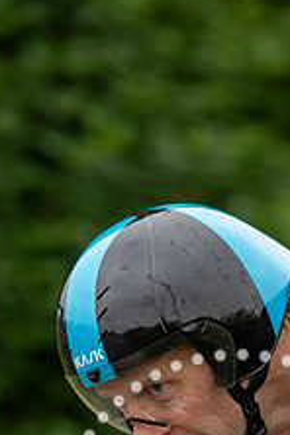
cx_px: 276
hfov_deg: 5.1
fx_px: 3262
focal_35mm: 270
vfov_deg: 7.6
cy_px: 366
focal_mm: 133
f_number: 3.2
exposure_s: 1/400
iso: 320
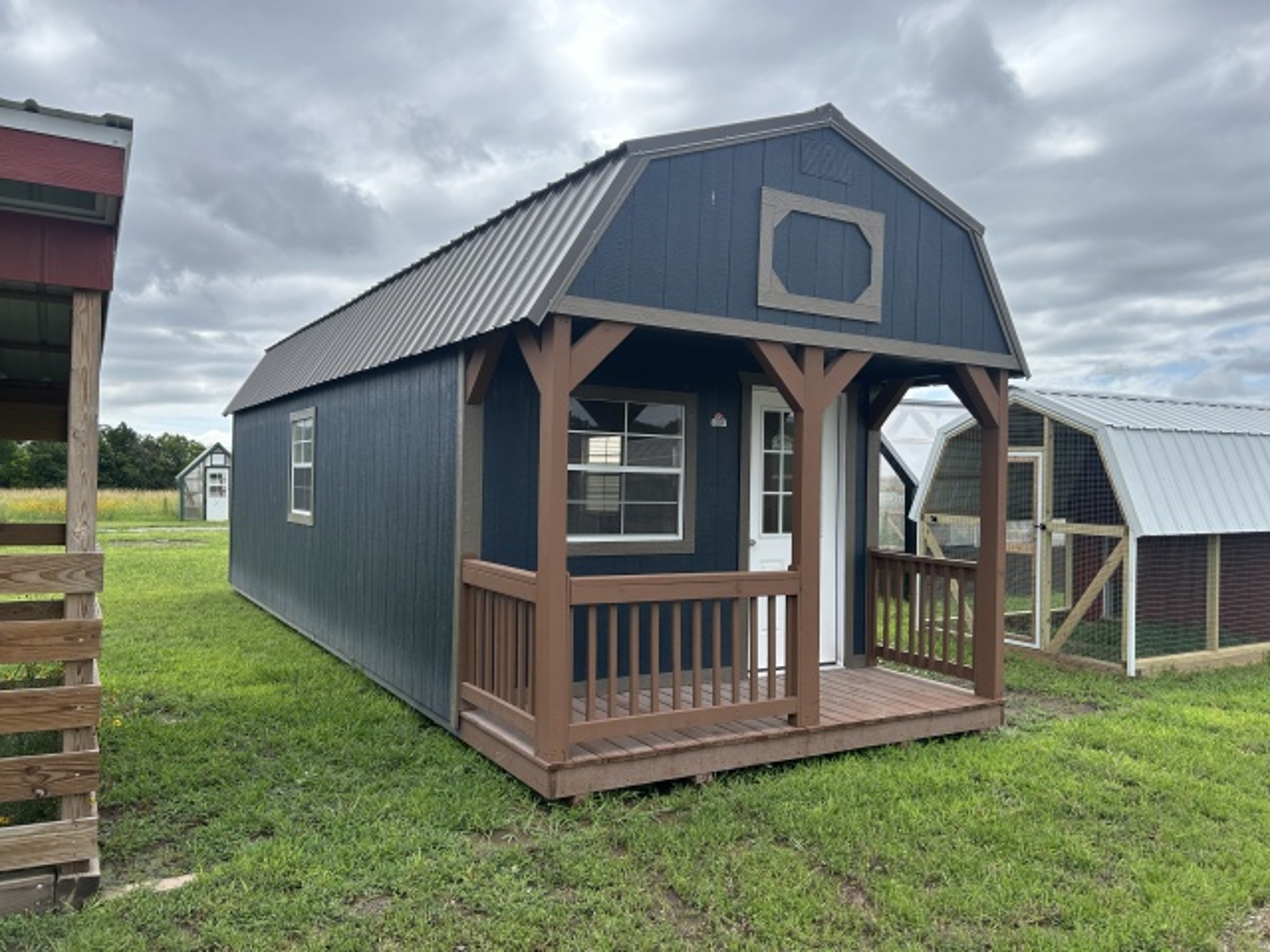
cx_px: 635
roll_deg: +0.8
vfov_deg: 53.1
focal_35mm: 26
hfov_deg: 67.3
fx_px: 954
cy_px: 476
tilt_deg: +2.4
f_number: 1.5
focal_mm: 5.7
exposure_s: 1/3460
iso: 50
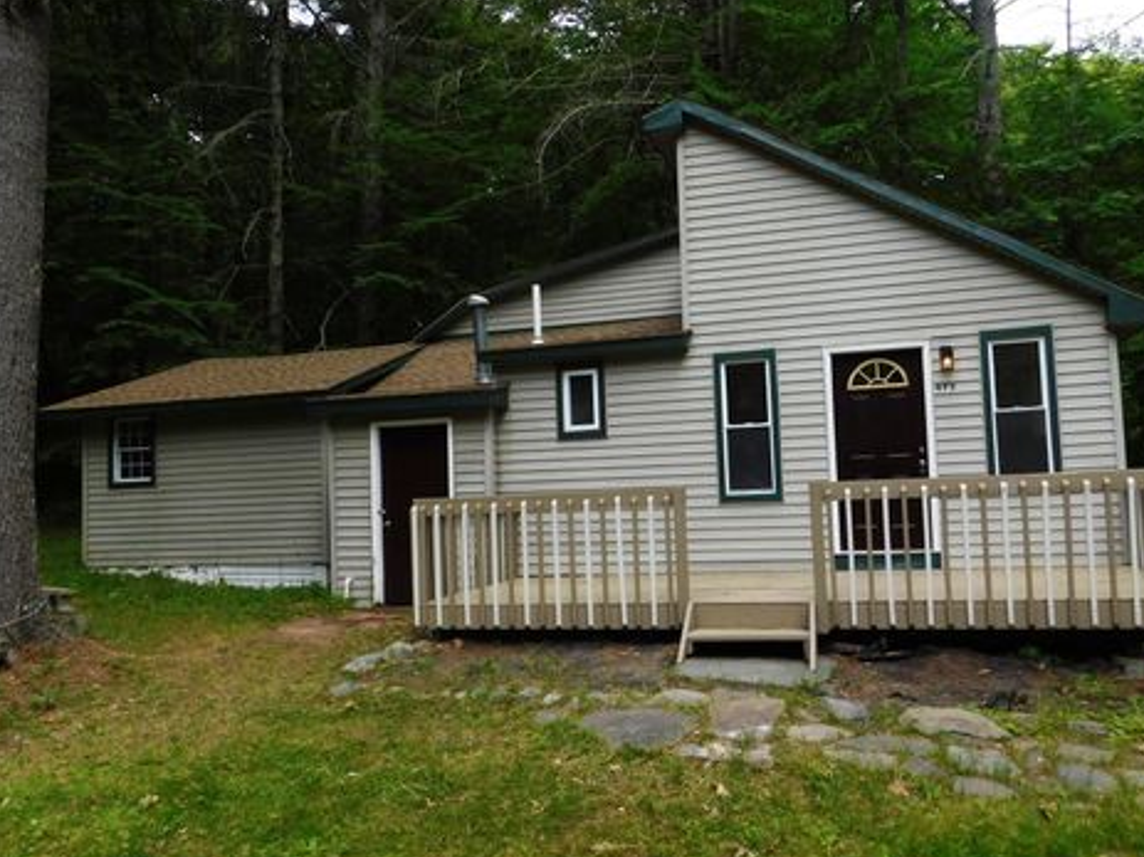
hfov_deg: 65.3
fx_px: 892
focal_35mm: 27
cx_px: 608
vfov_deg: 51.3
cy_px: 448
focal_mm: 4.5
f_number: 3.1
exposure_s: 1/640
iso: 125
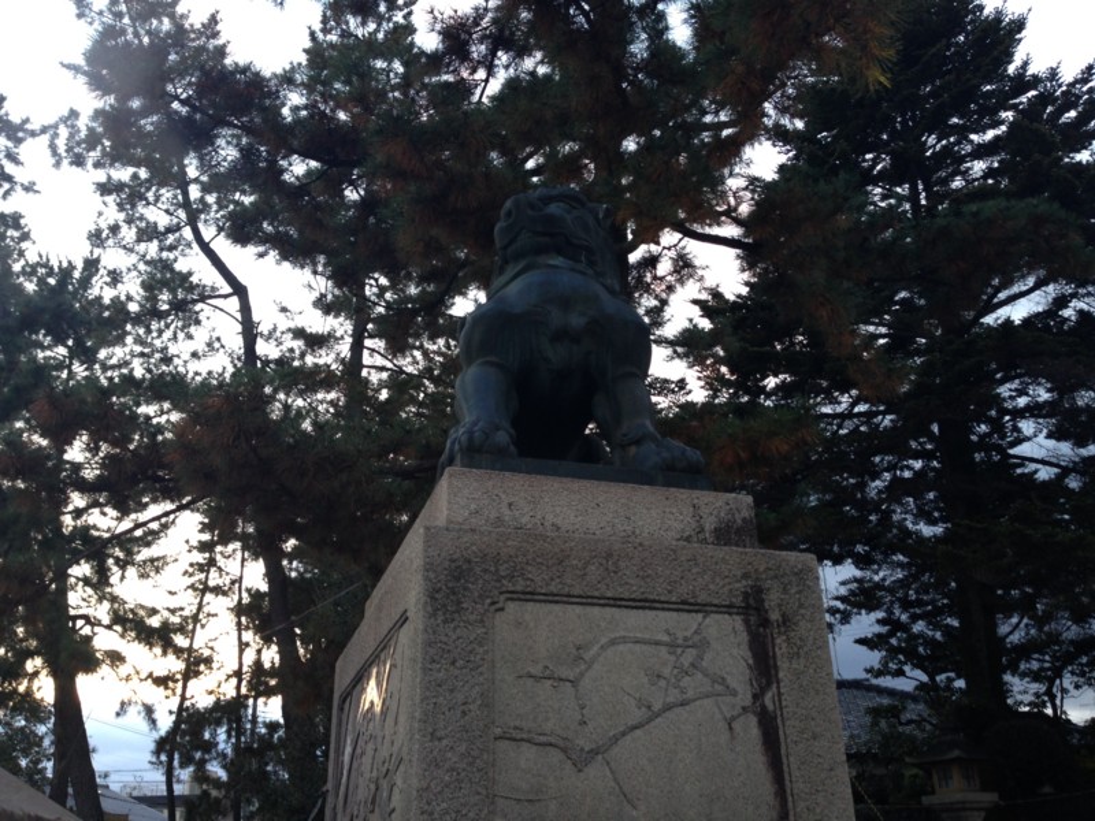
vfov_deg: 42.9
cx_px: 548
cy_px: 410
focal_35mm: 33
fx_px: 1044
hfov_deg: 55.4
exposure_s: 1/24
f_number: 2.4
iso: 50
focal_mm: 4.12
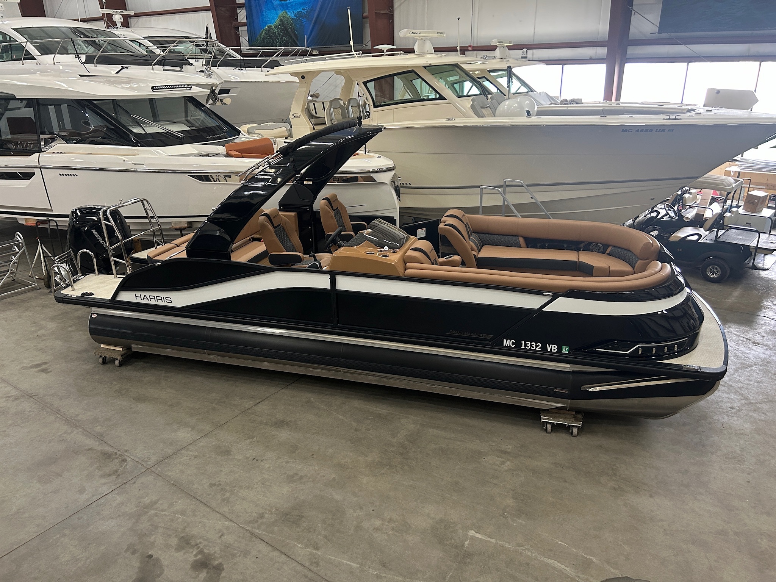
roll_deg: +1.3
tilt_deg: -21.2
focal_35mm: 26
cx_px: 388
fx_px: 583
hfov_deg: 67.3
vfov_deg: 53.1
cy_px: 291
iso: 160
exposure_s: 1/60
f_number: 1.5
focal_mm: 5.7
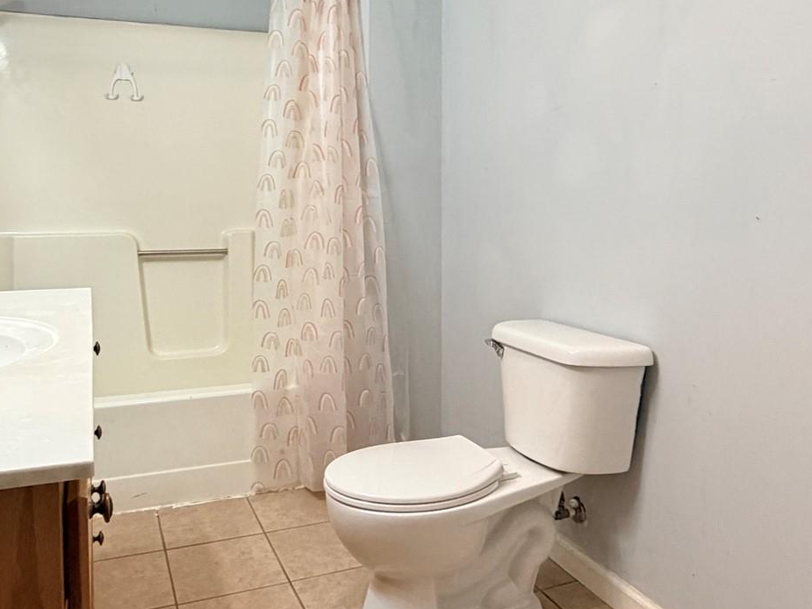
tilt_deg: -2.7
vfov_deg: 45.0
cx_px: 376
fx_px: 727
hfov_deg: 58.3
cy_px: 226
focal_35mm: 31
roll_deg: +0.2
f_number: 2.2
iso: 400
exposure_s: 1/60
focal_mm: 2.22
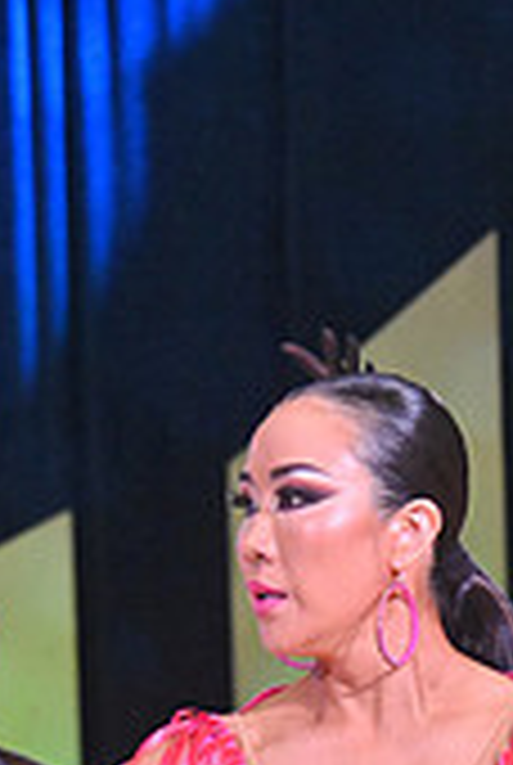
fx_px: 6237
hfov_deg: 4.7
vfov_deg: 6.9
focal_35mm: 293
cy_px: 1256
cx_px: 421
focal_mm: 86
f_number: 6.3
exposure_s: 1/400
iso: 4000
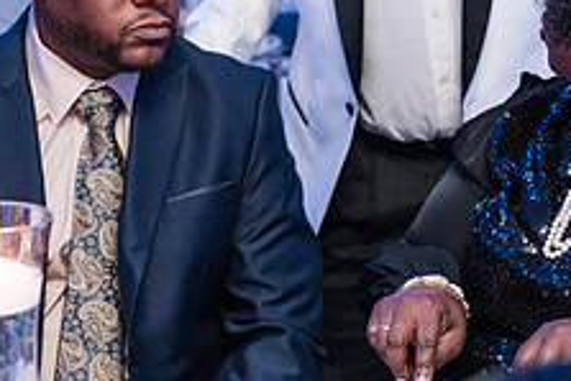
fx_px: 2762
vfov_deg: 7.9
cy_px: -19
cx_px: 369
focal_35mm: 174
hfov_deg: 11.8
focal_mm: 67
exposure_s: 1/250
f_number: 4
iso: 2500
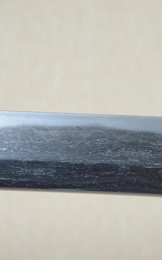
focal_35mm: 219
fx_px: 1547
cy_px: 130
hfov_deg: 6.0
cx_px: 180
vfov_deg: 9.6
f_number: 11
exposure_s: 1/1.6
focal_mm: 95
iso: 400
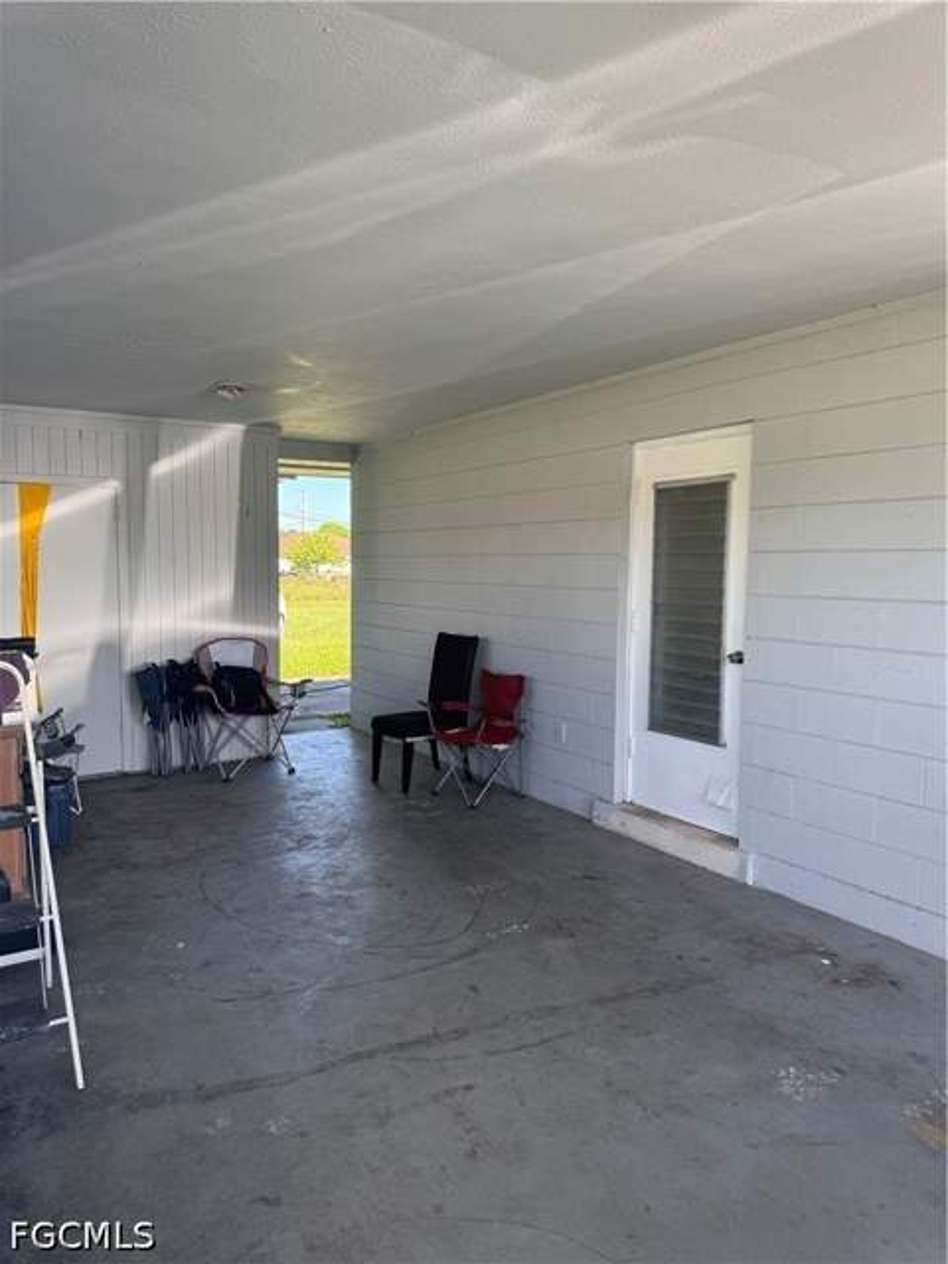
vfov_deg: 71.6
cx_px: 474
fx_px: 876
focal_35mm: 24
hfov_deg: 56.8
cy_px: 632
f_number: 1.78
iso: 80
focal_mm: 6.76
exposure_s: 1/259
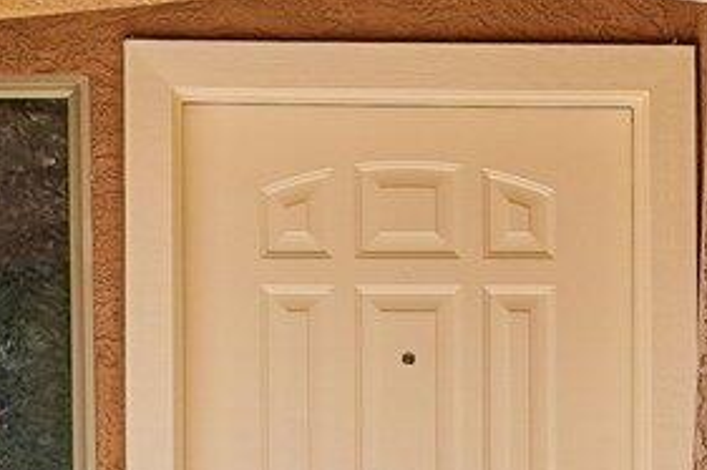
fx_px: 4867
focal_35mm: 248
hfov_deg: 8.3
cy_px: 594
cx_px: 616
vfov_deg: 5.5
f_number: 8
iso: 400
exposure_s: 1/400
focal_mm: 34
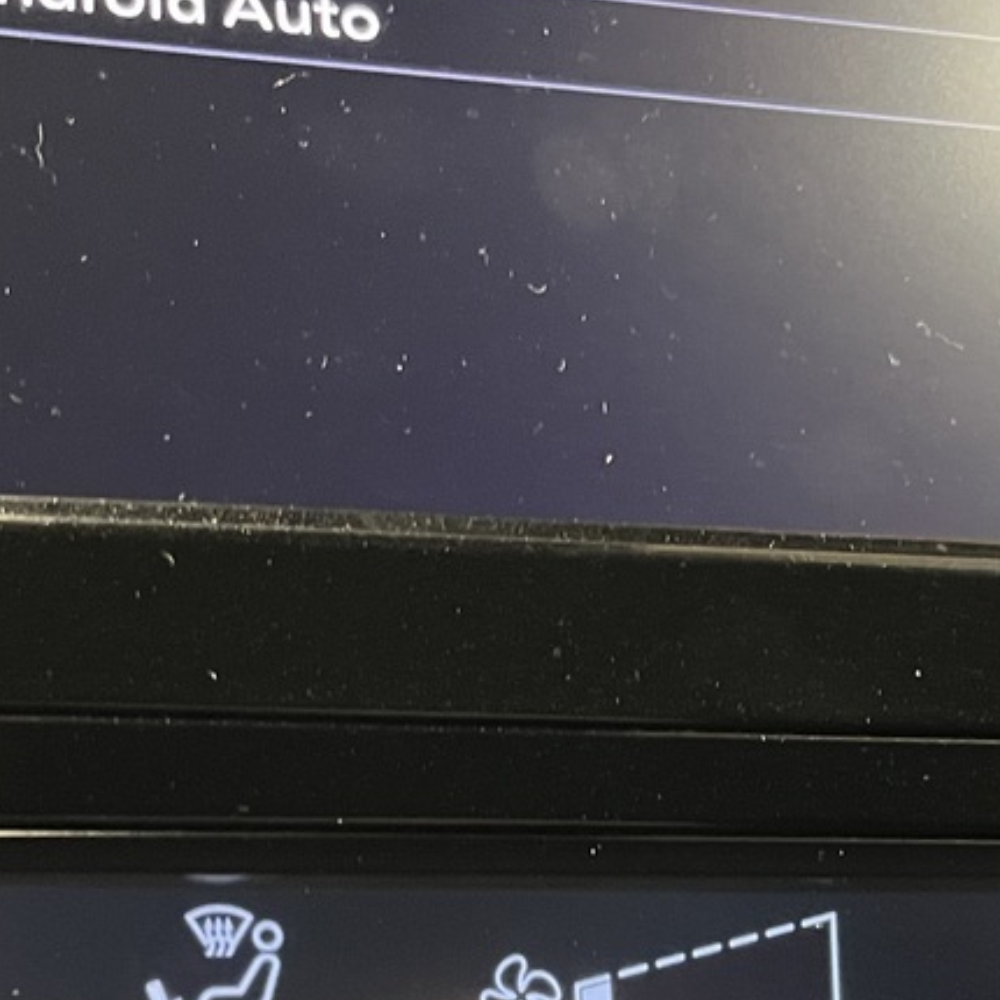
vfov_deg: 21.3
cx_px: 695
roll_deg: -4.9
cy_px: 1119
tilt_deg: -18.6
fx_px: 2517
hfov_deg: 22.3
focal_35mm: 77
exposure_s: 1/28
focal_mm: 5.1
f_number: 1.6
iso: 800
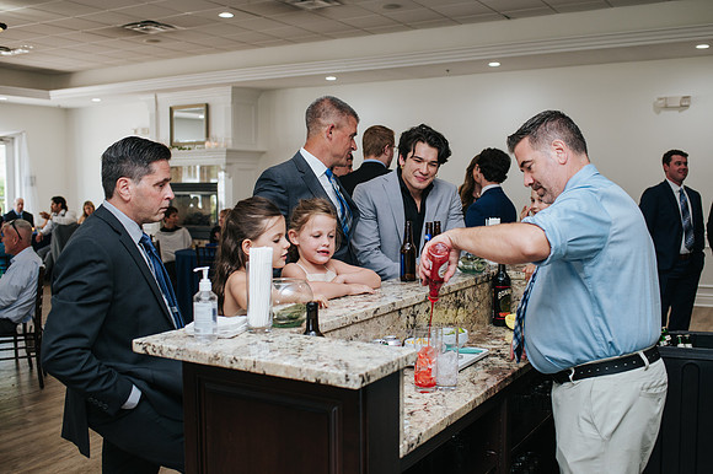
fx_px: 751
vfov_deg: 35.0
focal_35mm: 38
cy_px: 218
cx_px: 376
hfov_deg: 50.7
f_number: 3.2
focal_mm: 35
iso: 800
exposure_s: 1/200
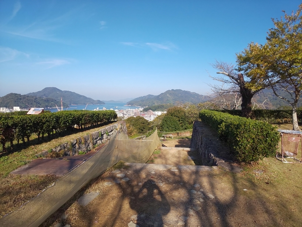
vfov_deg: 66.0
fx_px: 174
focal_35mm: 20
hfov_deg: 81.7
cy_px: 114
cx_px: 151
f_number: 1.94
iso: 28
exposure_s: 1/860
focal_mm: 3.45
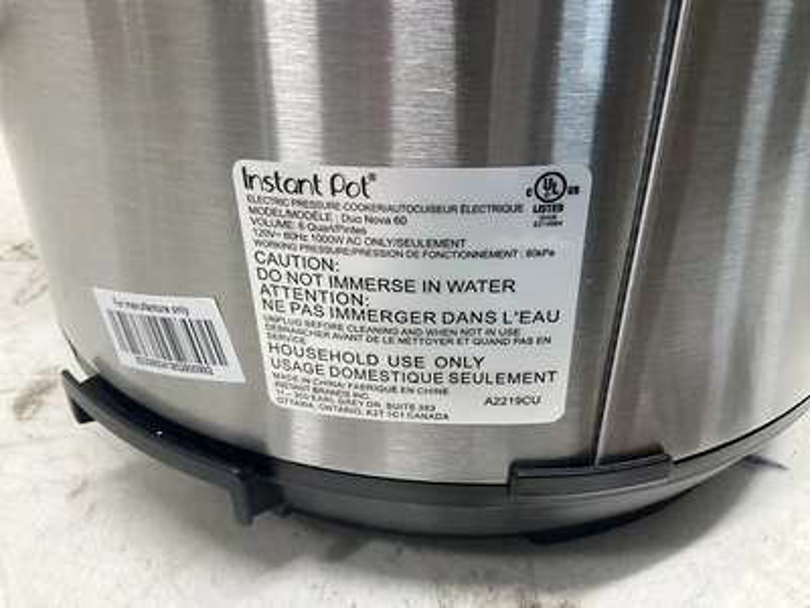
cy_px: 304
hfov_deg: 61.7
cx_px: 405
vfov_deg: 48.2
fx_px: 679
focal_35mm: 29
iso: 50
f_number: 1.8
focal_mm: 3
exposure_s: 1/60
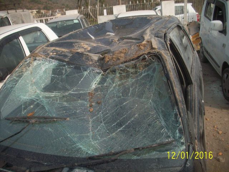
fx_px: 245
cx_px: 114
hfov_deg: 50.1
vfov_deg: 38.7
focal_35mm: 37
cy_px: 86
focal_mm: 6.2
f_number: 5.6
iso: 80
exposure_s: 1/223
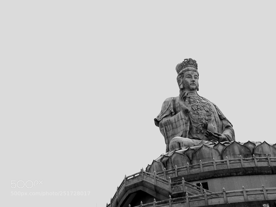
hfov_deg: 51.4
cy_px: 104
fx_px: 287
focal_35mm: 36
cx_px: 138
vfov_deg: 39.7
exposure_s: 1/2000
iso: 50
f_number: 2.2
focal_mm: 3.95
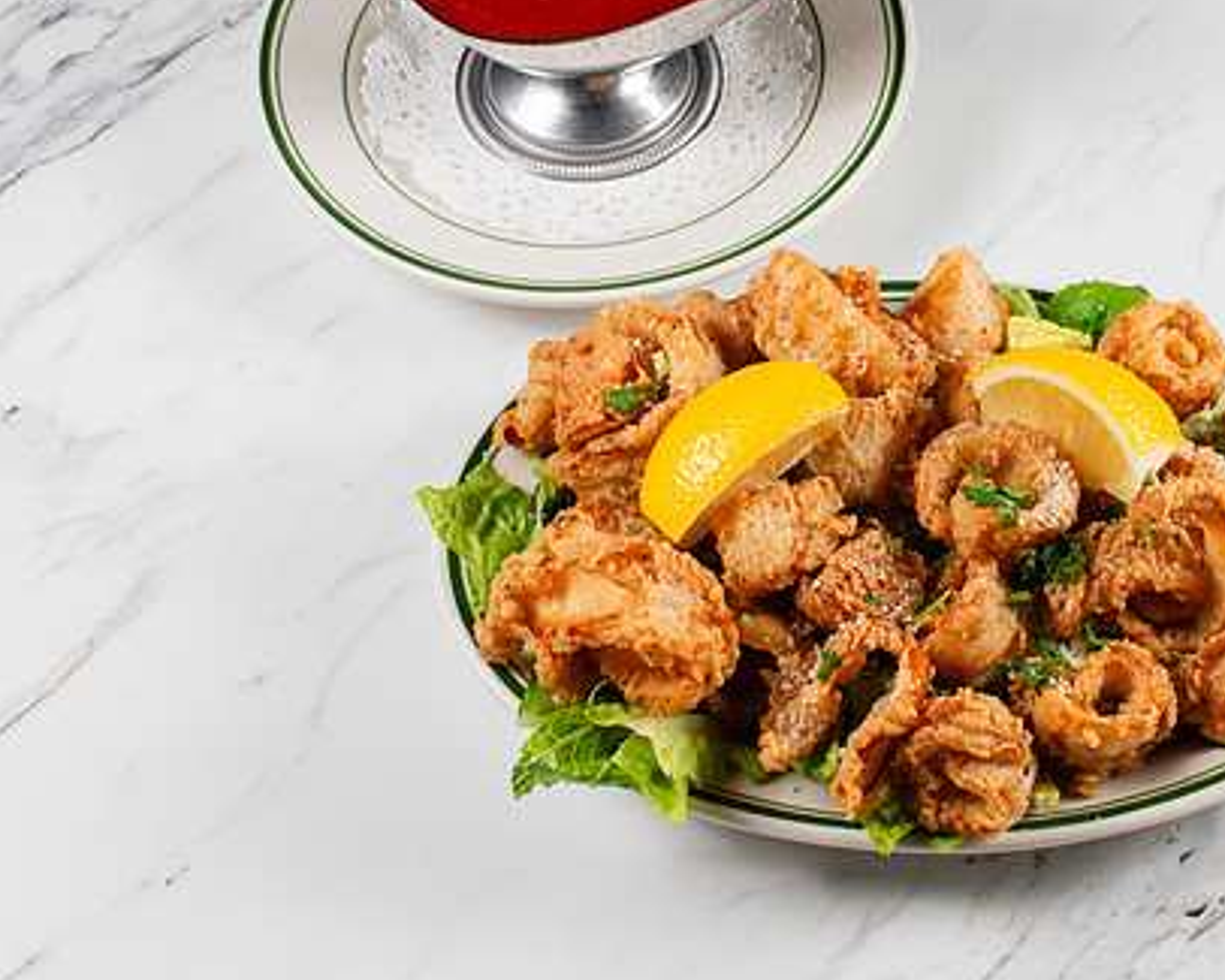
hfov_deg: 22.6
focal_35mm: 84
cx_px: 838
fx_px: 3046
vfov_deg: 18.3
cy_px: 376
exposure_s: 1/250
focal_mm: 50
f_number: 11
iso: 200
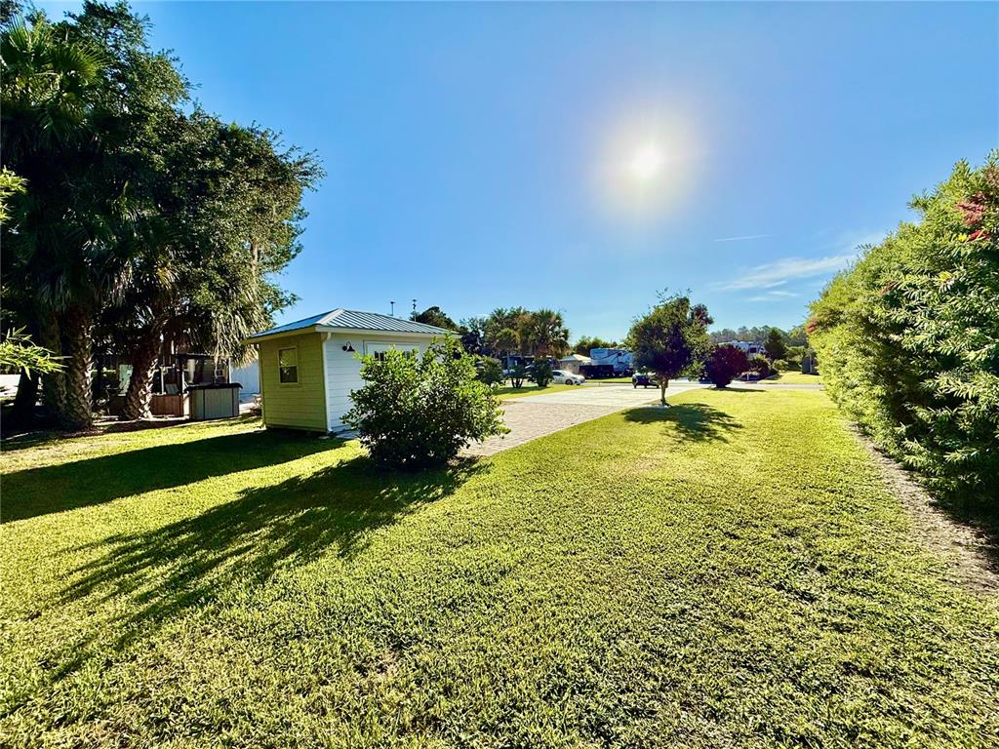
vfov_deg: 85.7
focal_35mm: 14
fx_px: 404
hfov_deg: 102.1
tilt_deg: +0.5
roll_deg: +1.8
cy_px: 374
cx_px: 500
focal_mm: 2.22
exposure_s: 1/4762
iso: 50
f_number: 2.2
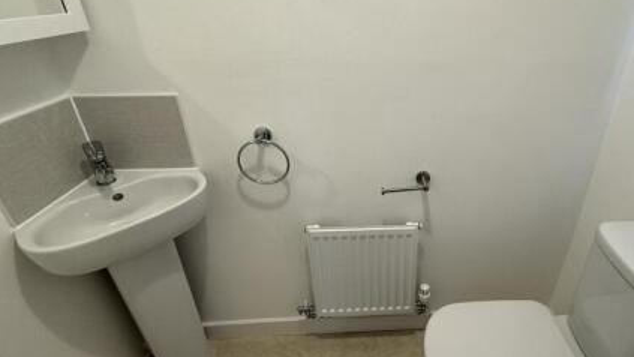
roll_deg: -0.3
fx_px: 353
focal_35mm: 21
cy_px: 163
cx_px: 387
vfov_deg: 53.5
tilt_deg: -27.4
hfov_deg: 82.6
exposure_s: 1/100
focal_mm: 2.22
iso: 160
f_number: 2.2
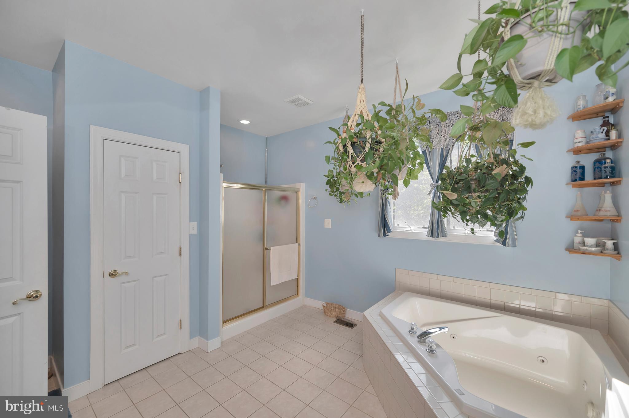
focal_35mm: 14
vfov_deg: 81.1
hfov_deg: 104.3
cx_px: 314
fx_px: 244
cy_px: 209
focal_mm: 14
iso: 200
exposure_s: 1/100
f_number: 5
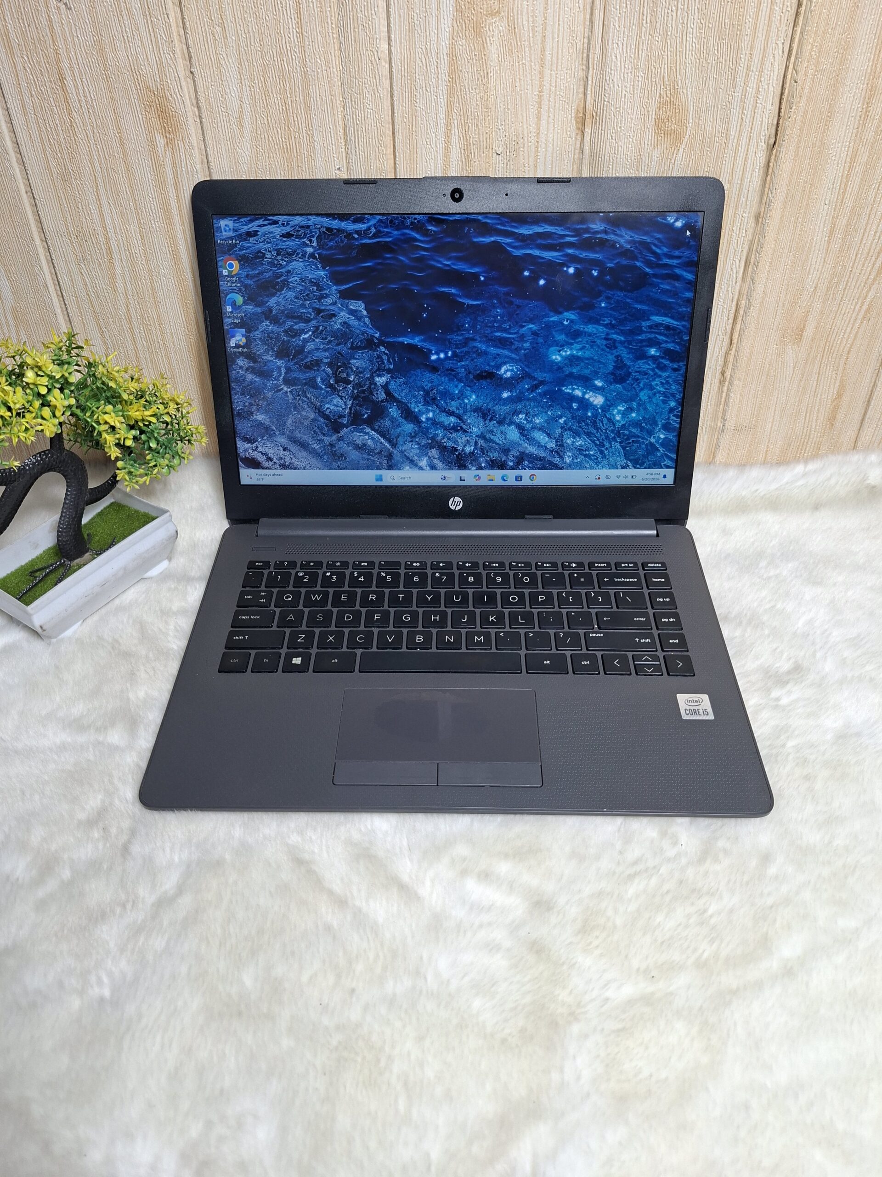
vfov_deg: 73.9
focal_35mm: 23
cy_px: 588
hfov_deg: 58.9
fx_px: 781
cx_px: 441
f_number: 1.8
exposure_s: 1/120
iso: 100
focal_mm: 5.54
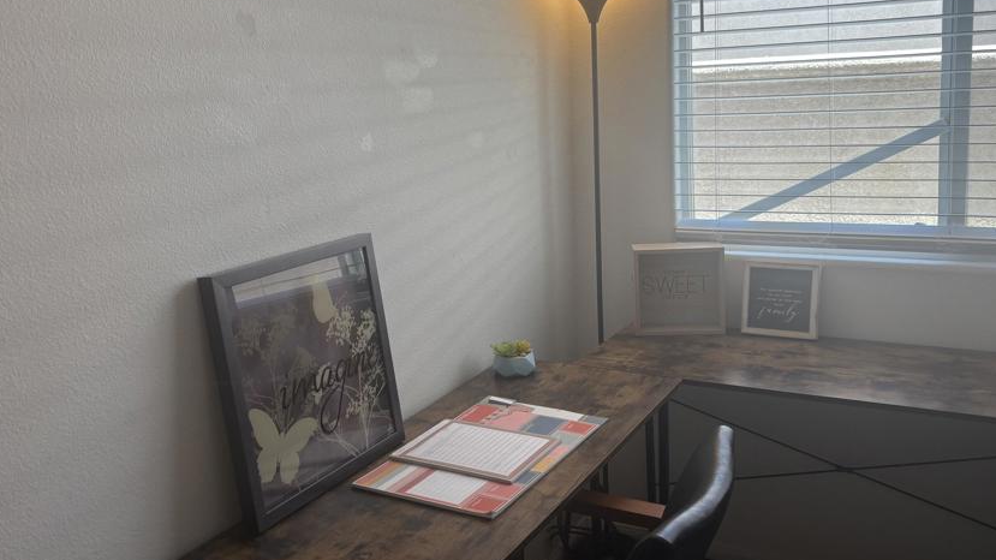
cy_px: 213
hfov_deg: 56.6
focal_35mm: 35
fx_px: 924
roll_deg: +2.8
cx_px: 511
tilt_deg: -8.0
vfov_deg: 33.5
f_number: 1.6
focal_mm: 5.96
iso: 40
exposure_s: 1/120
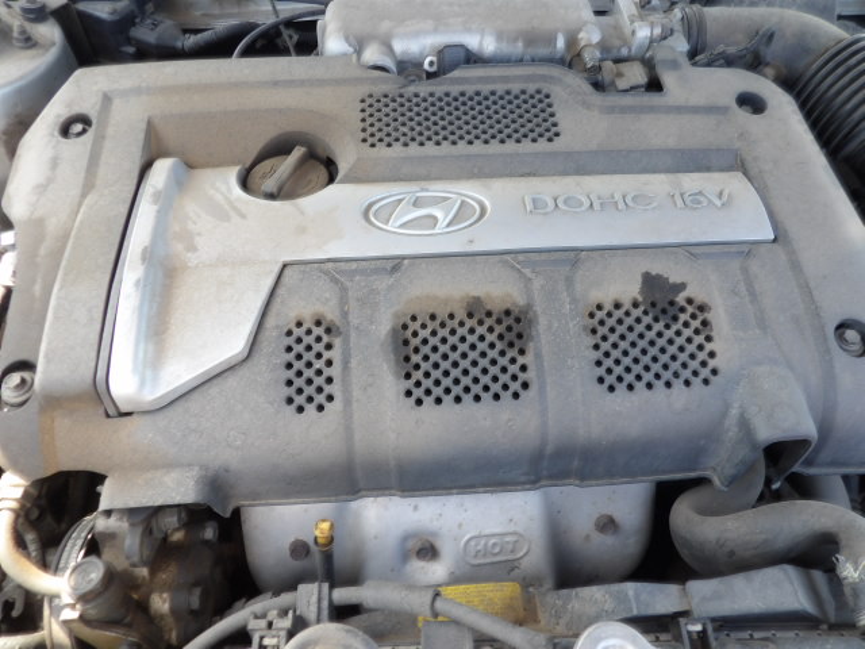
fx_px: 600
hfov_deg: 71.6
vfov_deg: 56.8
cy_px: 324
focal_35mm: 24
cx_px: 432
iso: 100
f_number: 3.2
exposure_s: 1/85
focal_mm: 4.3
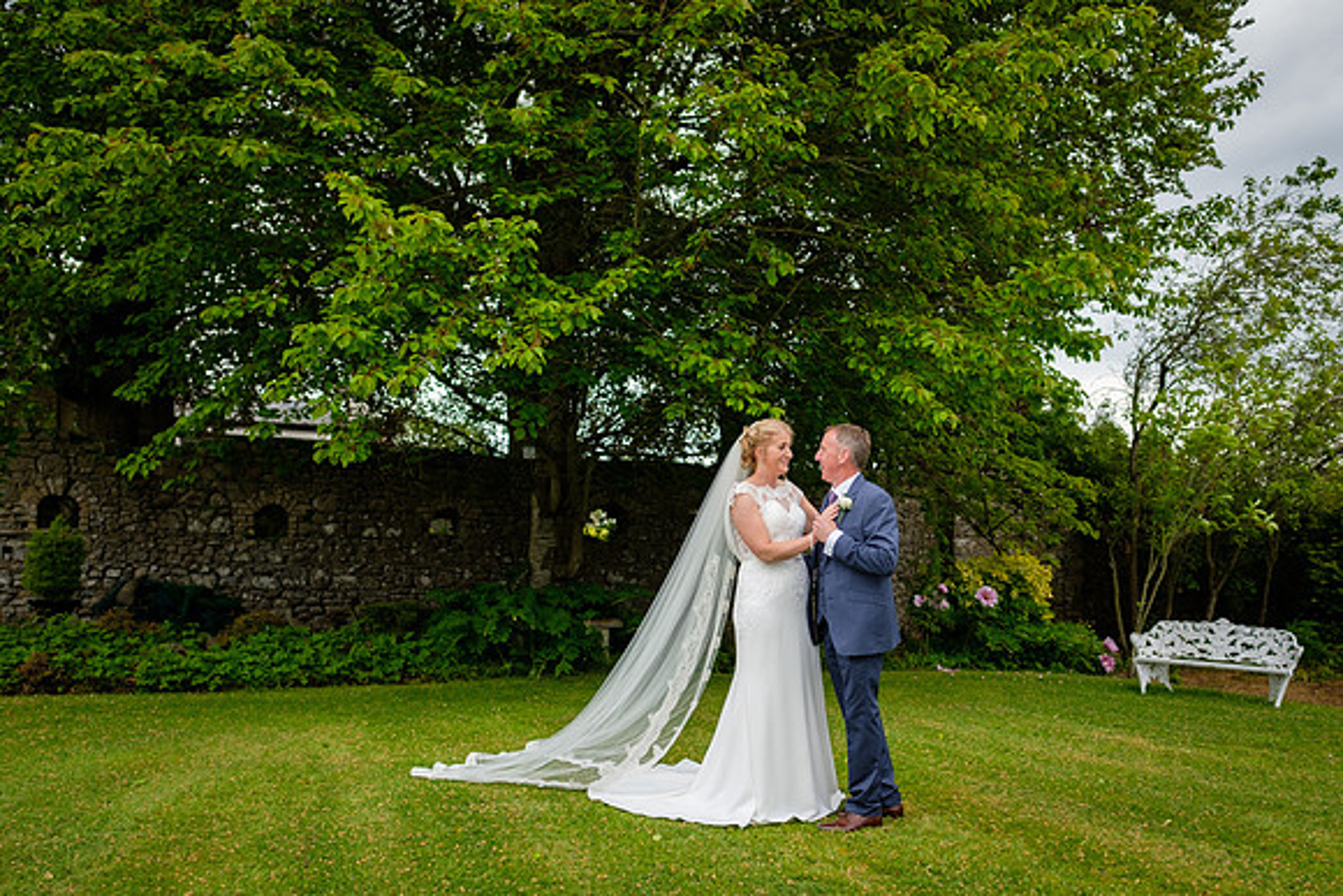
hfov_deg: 67.2
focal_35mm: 27
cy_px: 497
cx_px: 640
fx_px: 1010
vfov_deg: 47.8
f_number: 2.5
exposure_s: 1/250
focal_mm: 16
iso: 200
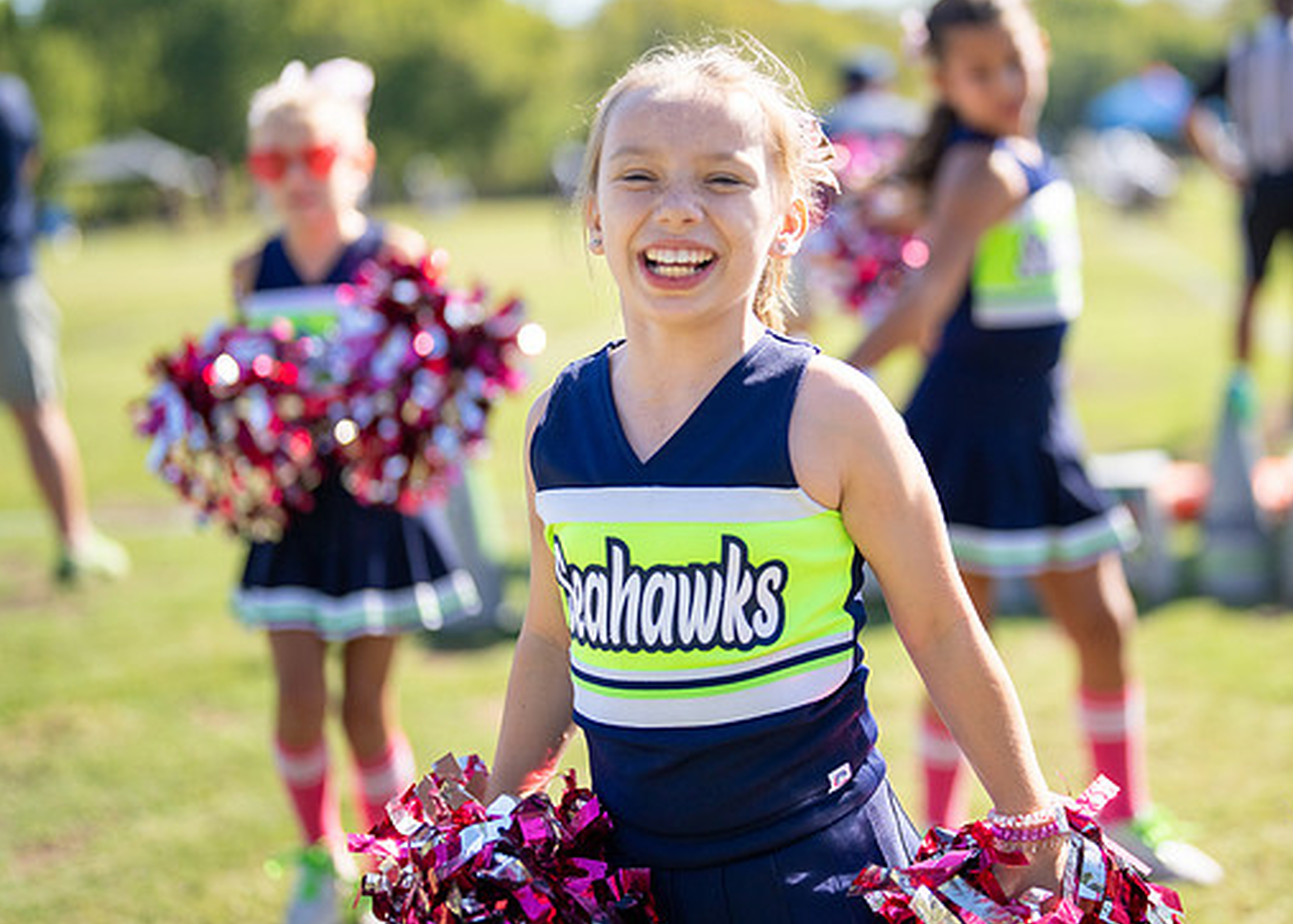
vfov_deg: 21.2
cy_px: 377
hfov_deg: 29.3
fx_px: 2460
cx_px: 803
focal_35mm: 67
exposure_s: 1/10000
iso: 250
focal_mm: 50
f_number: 1.2
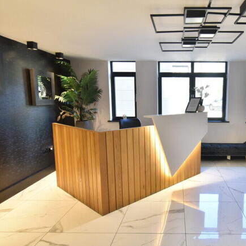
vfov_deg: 59.1
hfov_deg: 56.9
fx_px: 217
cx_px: 176
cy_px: 124
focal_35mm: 27
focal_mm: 14
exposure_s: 1/30
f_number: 4
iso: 500
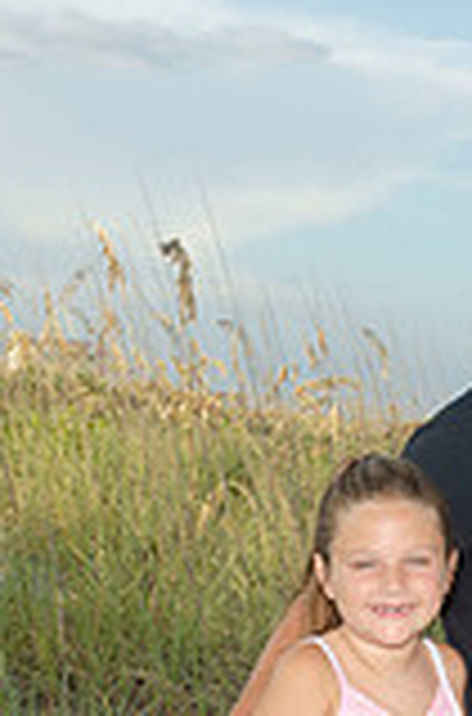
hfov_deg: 10.2
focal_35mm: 132
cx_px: 553
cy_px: 793
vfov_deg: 15.2
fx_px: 2613
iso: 100
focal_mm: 31
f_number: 9
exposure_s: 1/250
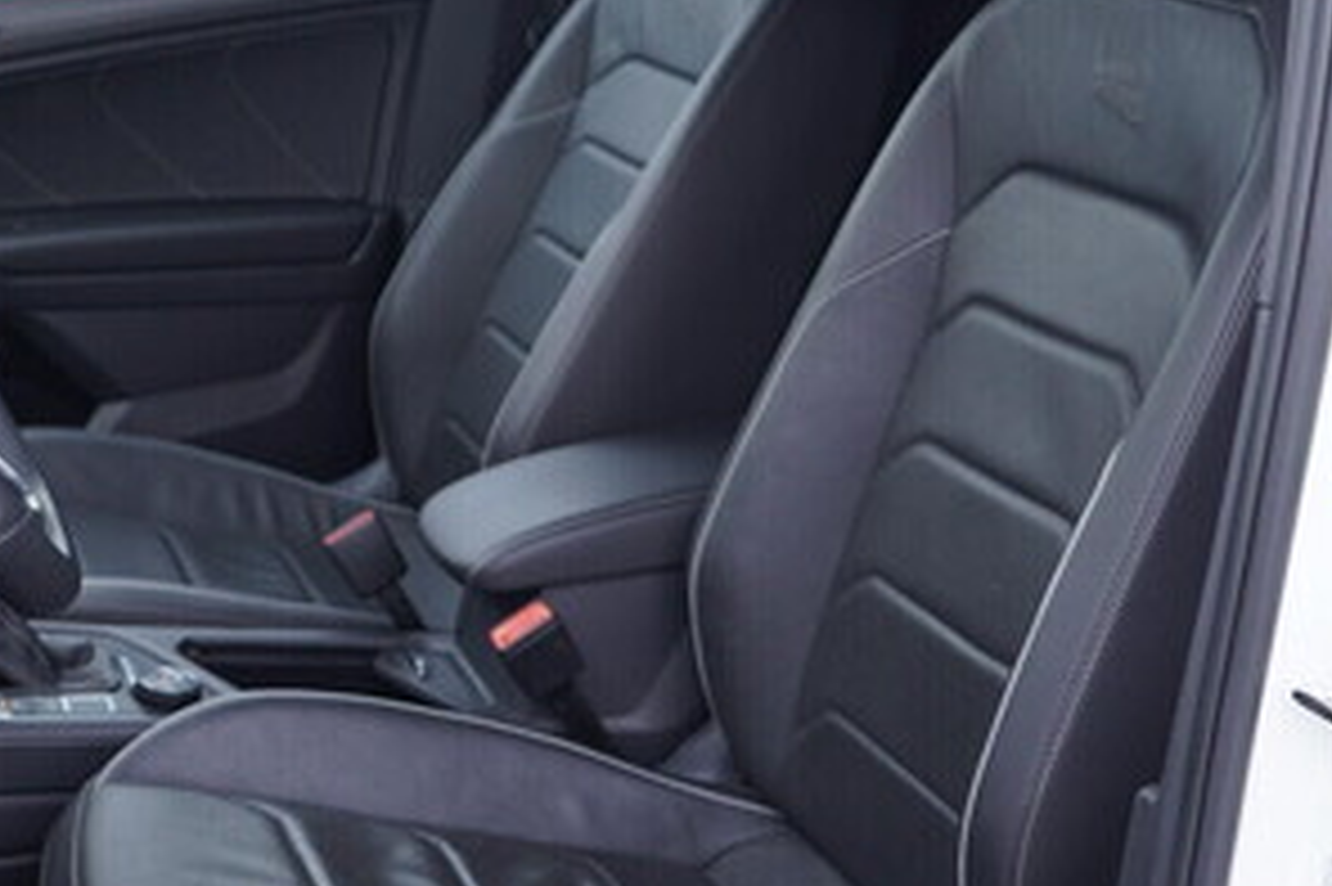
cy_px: 371
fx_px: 2478
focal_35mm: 67
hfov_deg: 29.8
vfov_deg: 20.3
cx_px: 387
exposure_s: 1/40
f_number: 2.8
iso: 160
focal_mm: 24
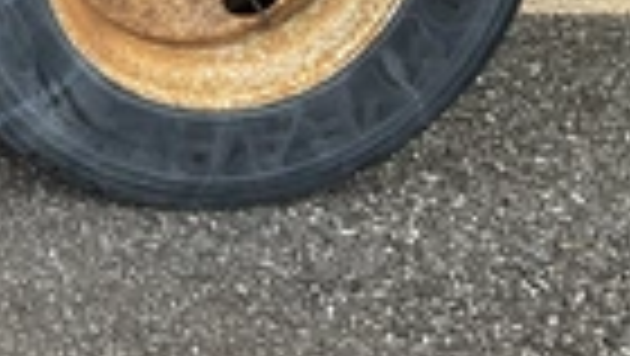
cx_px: -189
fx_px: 1505
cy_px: -131
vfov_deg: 12.9
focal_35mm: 90
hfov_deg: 21.4
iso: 20
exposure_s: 1/154
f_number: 1.8
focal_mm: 3
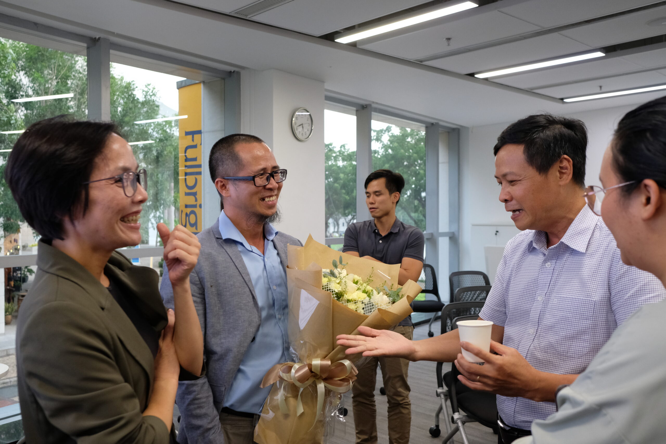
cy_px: 222
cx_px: 333
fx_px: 647
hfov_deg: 54.4
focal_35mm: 35
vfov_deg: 37.9
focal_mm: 23
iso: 1600
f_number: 4
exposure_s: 1/125
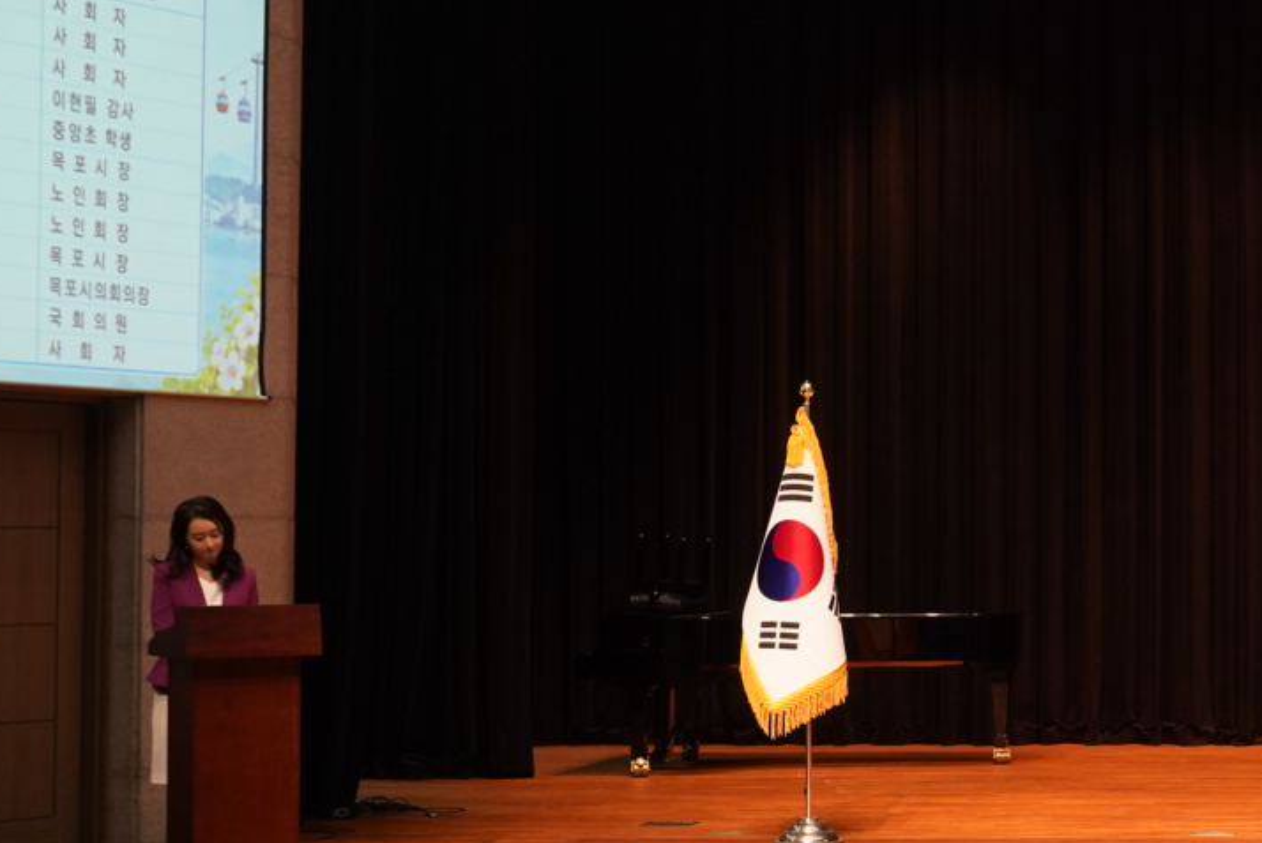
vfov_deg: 17.7
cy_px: 472
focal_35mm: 77
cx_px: 1402
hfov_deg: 24.5
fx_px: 2701
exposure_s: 1/160
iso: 1600
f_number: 4
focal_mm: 34
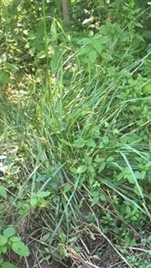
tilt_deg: -38.1
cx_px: 238
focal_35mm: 76
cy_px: 244
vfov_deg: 26.8
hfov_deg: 14.6
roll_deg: -0.2
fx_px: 540
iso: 32
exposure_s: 1/30
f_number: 2.2
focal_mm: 4.15
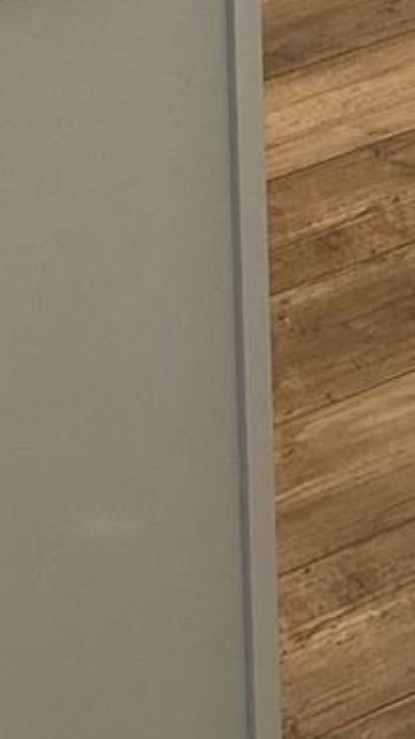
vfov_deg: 10.6
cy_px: -905
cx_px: 324
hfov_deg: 6.8
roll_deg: +1.9
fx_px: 3506
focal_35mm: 179
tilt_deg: -10.7
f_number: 1.5
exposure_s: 1/60
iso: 64
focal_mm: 5.7
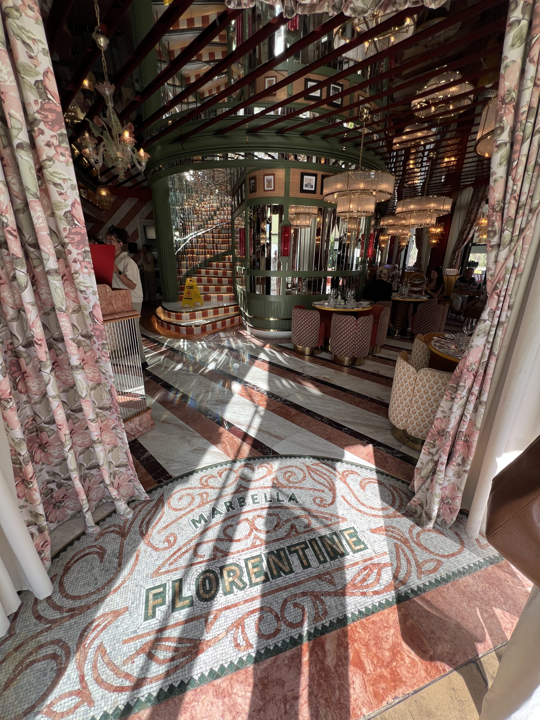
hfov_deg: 89.9
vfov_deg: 106.2
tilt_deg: -19.6
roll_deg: -1.2
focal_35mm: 13
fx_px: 270
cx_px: 270
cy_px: 360
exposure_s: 1/201
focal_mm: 1.57
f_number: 1.8
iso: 32
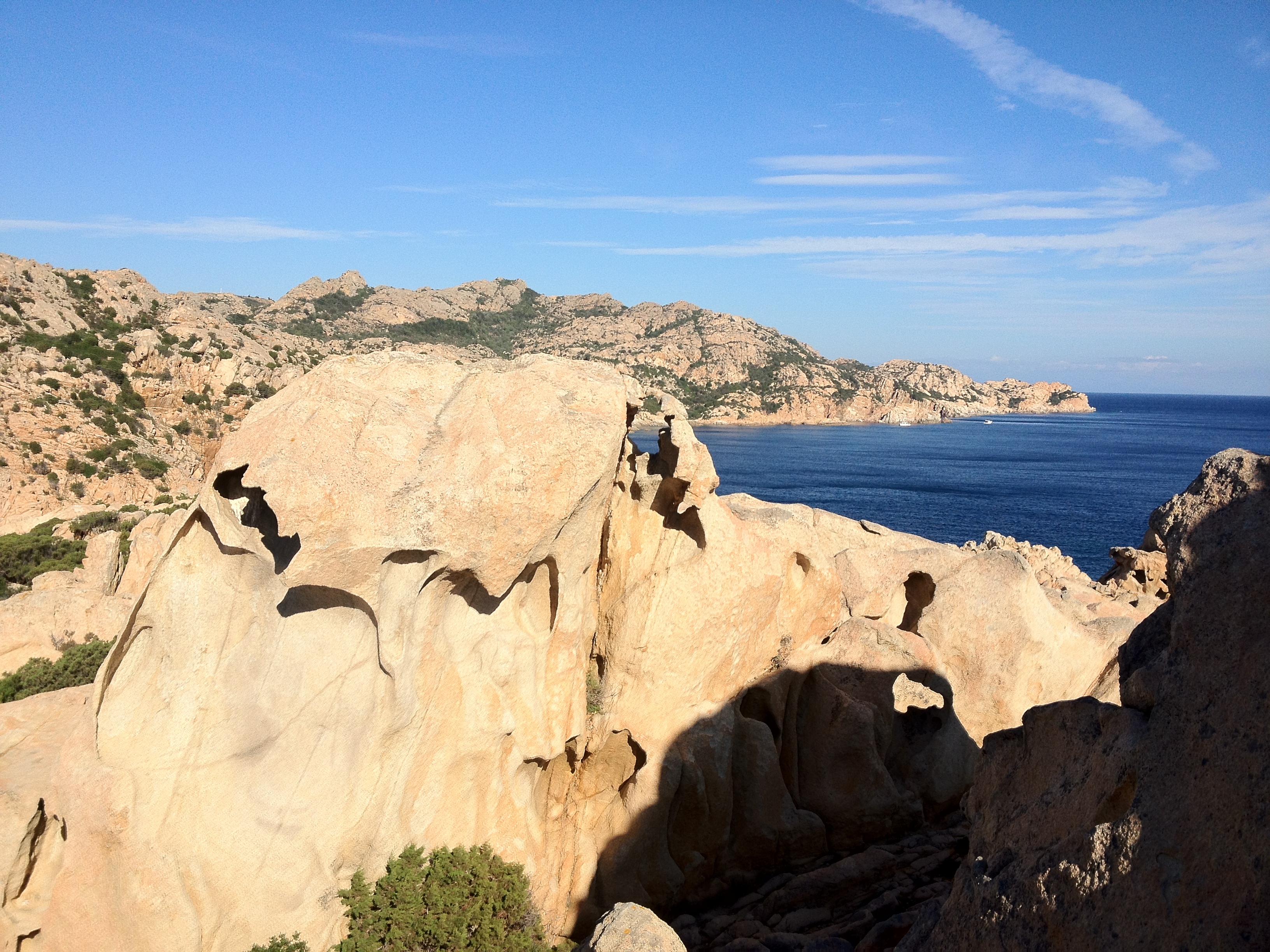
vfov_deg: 40.7
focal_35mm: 35
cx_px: 635
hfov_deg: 52.6
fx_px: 1284
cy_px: 476
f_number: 2.4
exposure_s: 1/2632
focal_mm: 4.28
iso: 64
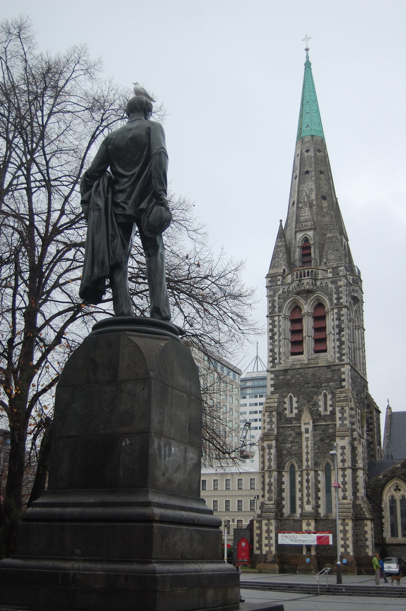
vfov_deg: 49.6
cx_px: 203
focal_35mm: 39
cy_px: 306
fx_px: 661
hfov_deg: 34.1
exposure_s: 1/200
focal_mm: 26
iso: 200
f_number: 4.2
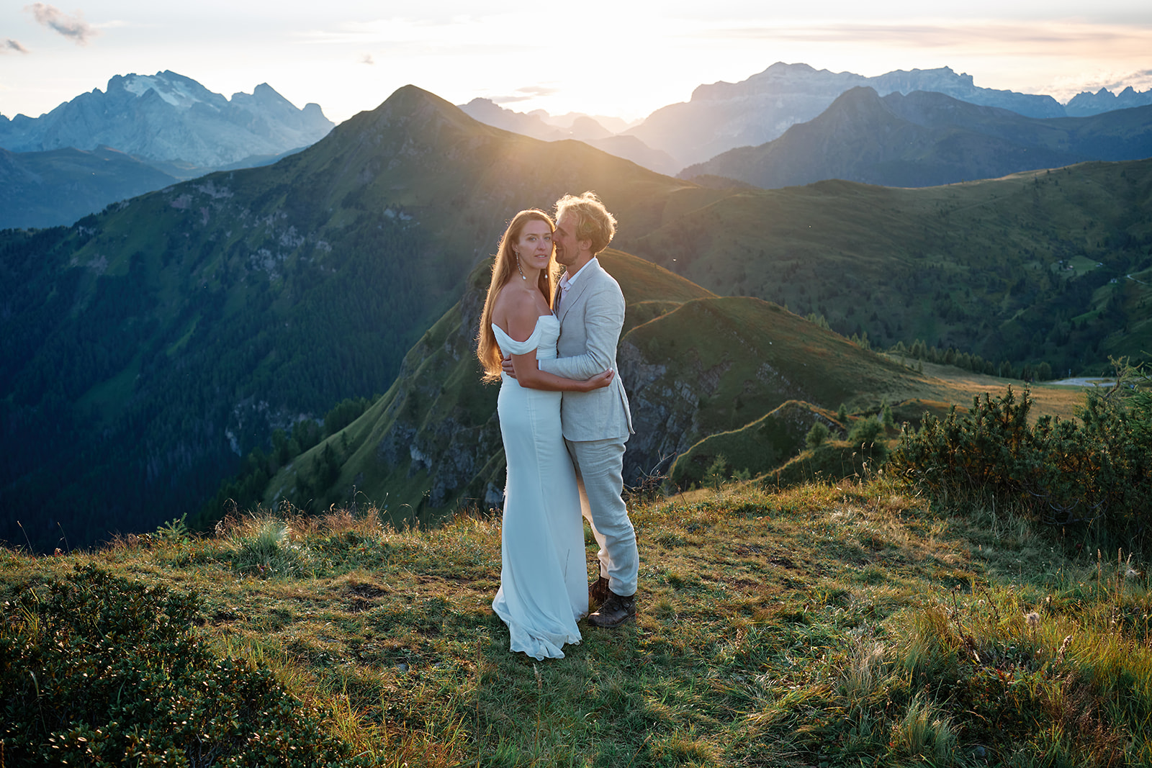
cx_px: 576
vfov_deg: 37.9
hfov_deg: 54.4
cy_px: 384
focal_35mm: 35
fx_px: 1120
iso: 125
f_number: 2.8
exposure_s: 1/400
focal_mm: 23
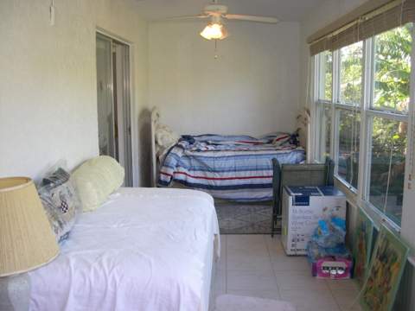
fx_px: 456
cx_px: 208
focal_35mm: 38
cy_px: 156
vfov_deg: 37.7
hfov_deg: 49.0
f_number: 2.8
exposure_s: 1/44.9
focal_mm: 8
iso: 100
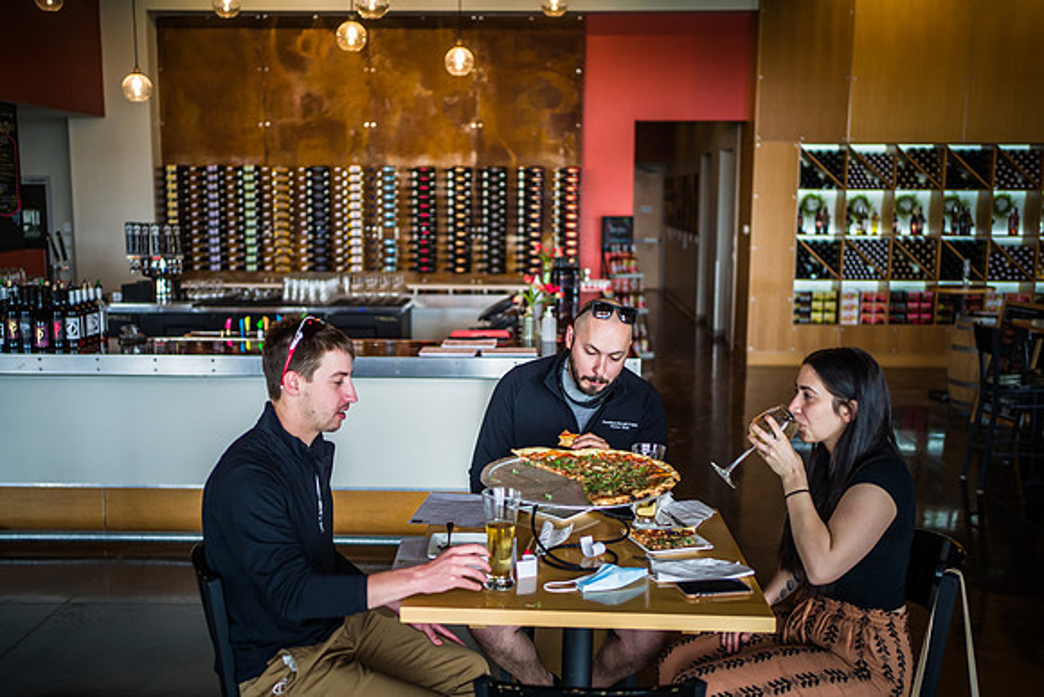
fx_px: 1039
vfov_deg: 37.1
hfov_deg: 53.4
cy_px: 348
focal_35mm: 36
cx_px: 515
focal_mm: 35
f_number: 2
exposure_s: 1/1250
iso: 2500
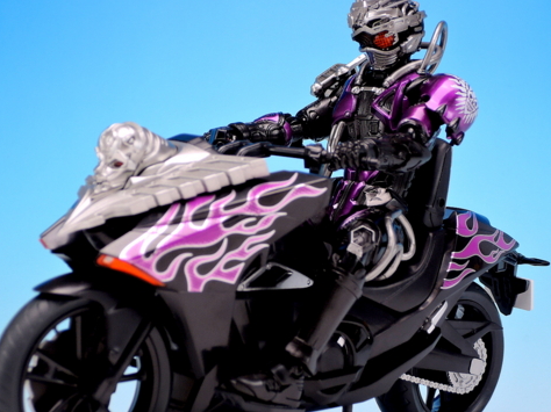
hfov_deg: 20.7
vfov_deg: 15.5
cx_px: 262
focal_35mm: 95
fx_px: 1511
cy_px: 231
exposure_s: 1/3
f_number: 4.2
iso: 80
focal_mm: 16
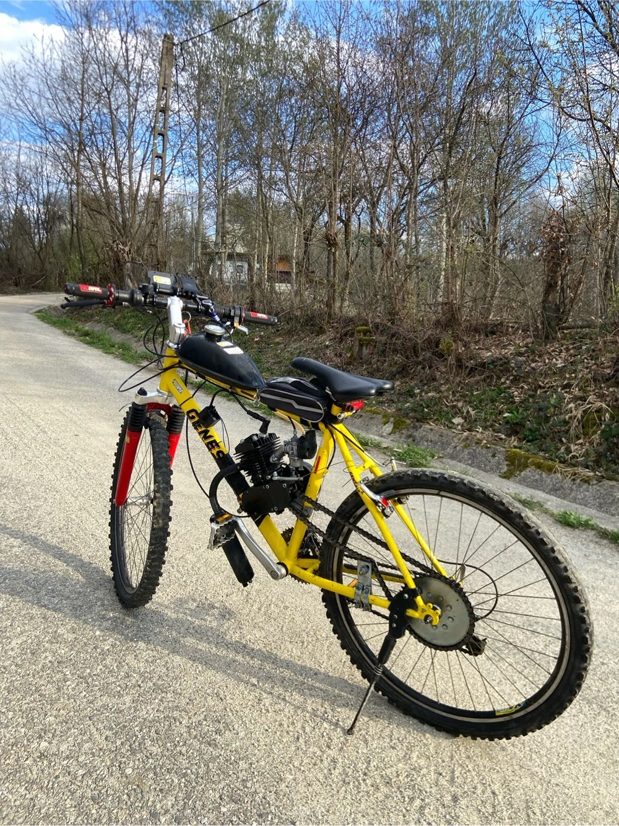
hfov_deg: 53.0
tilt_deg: -5.2
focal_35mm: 26
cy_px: 413
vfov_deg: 67.3
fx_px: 620
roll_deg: -1.3
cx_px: 310
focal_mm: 4.25
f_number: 1.8
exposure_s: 1/685
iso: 32
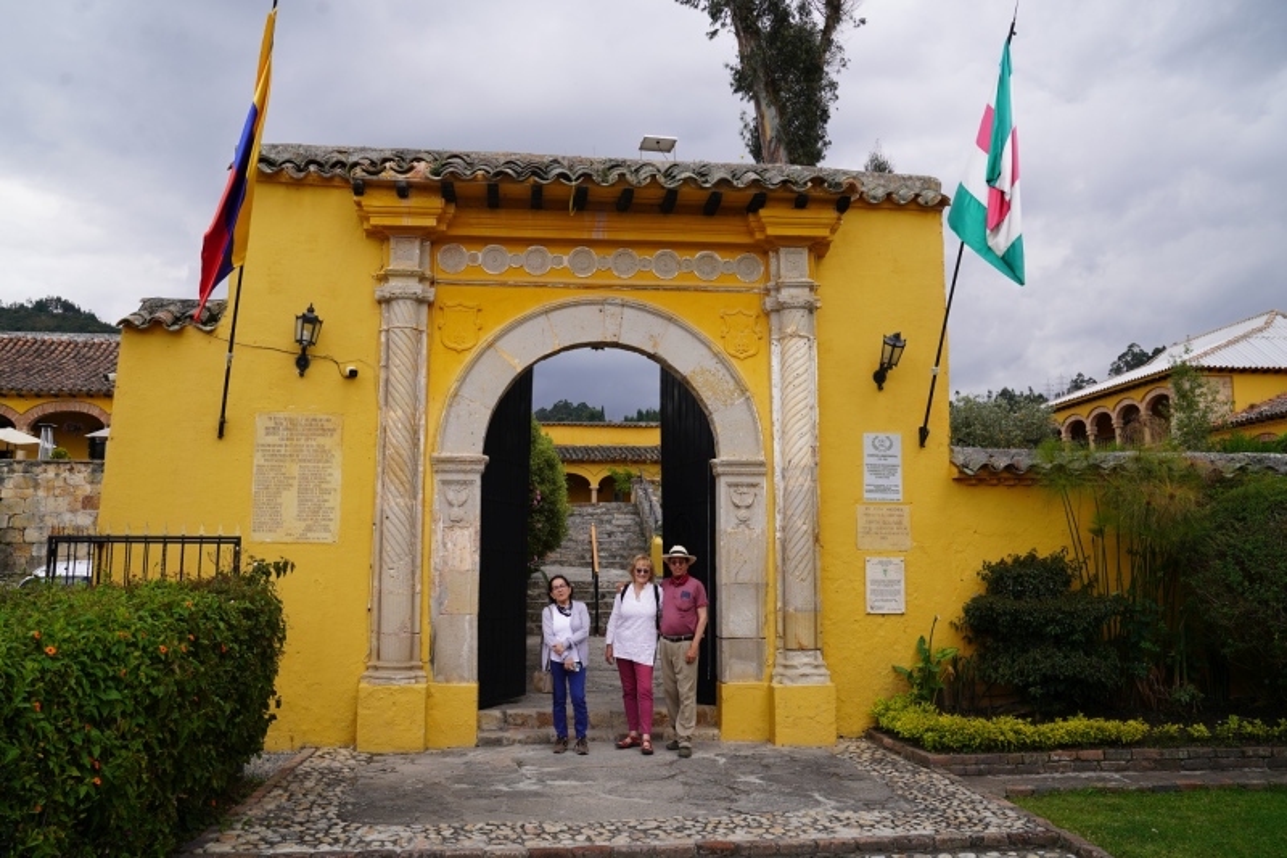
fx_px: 1108
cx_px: 644
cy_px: 429
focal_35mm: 31
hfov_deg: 60.3
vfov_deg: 42.3
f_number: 8
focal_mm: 31
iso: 100
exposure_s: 1/125
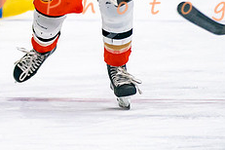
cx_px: 13
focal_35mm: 943
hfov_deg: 2.2
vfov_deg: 1.5
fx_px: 5893
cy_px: 55
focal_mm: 175
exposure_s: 1/640
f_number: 2.8
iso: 640
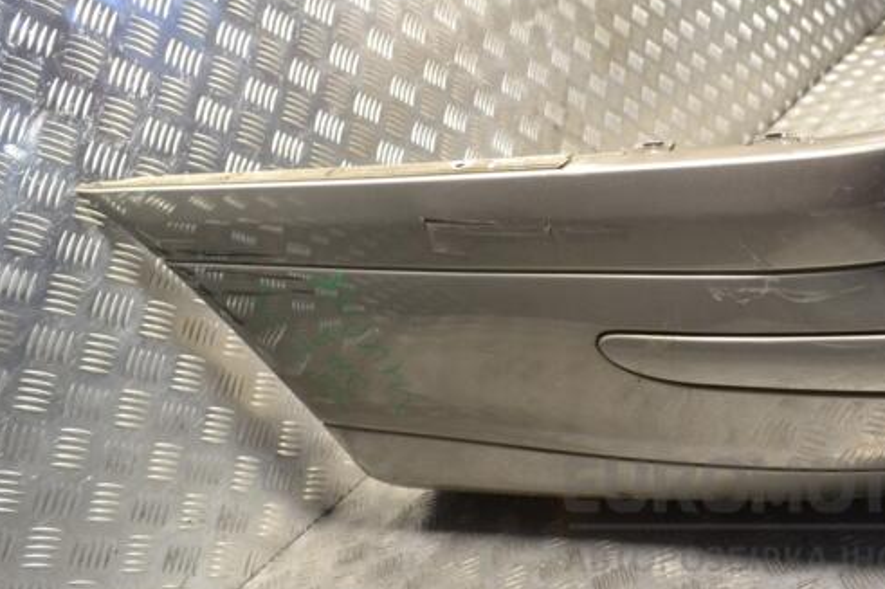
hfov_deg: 56.8
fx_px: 811
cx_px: 530
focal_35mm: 33
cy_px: 245
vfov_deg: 39.8
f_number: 8
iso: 3200
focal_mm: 18
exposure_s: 1/200
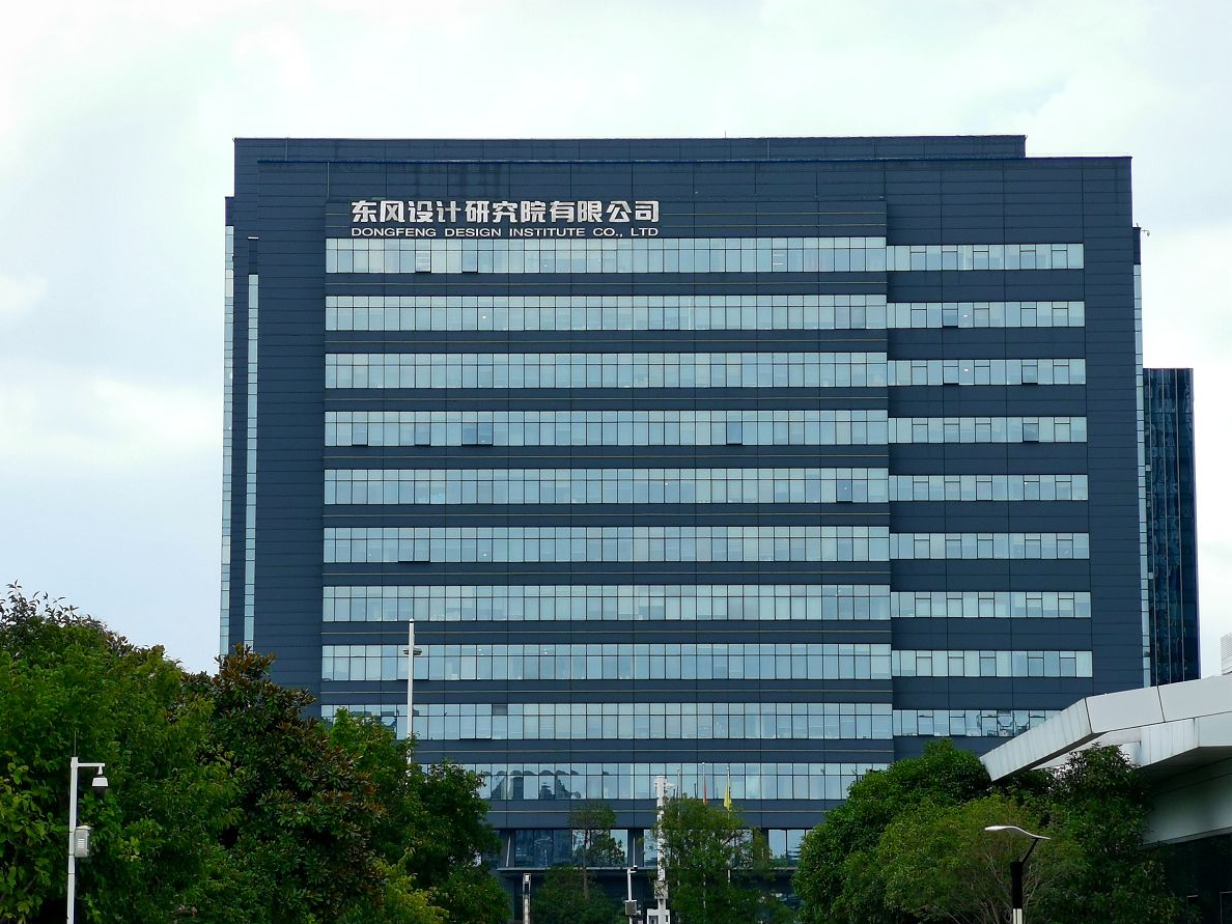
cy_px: 459
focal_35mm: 98
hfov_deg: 20.0
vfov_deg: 15.1
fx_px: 3488
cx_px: 613
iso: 50
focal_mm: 7.48
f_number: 2.4
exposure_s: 1/984
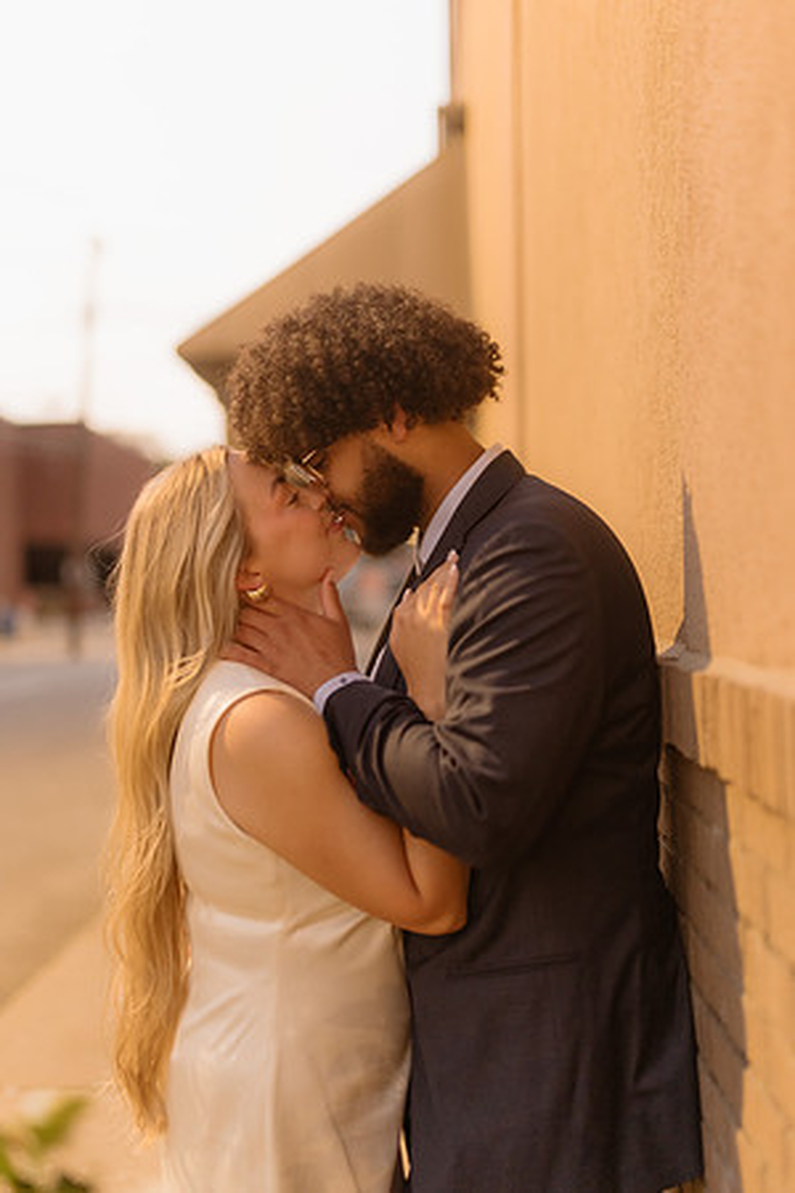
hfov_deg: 27.0
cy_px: 596
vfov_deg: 39.6
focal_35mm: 50
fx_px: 1656
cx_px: 398
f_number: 1.4
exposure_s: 1/125
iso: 1000
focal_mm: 50
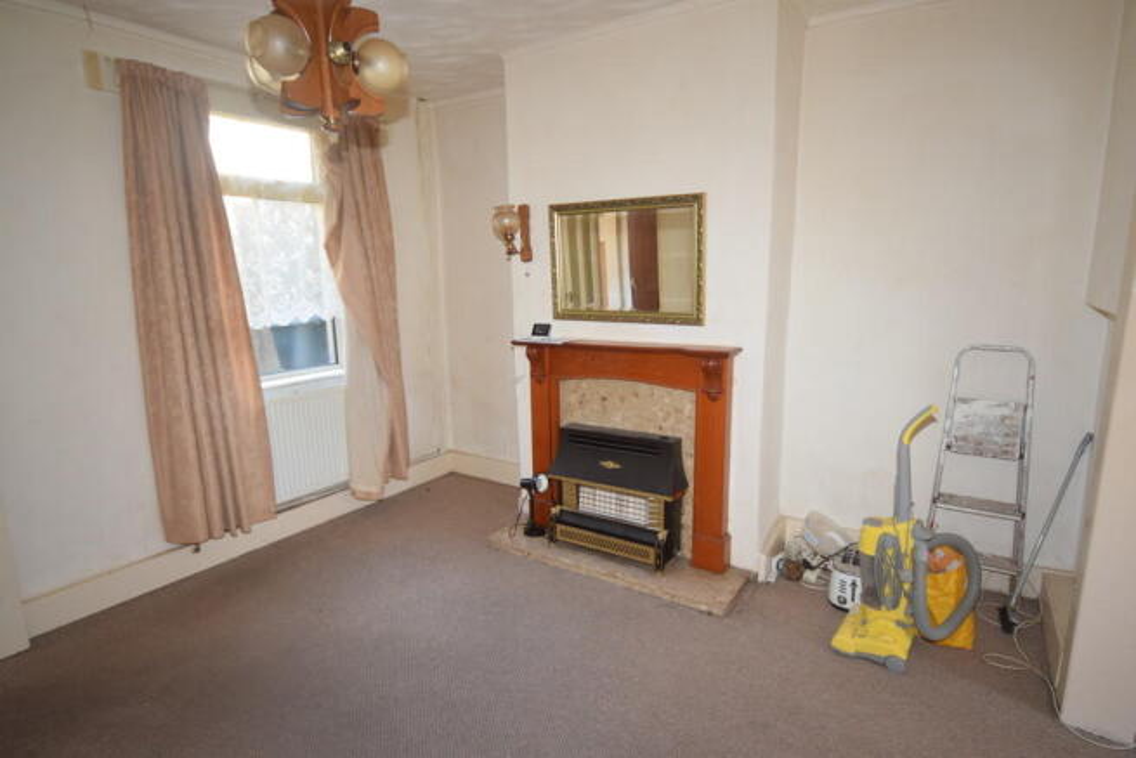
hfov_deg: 90.0
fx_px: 568
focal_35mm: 18
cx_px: 568
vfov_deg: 67.4
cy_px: 379
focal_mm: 12
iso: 1100
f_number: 4.5
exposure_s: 1/60
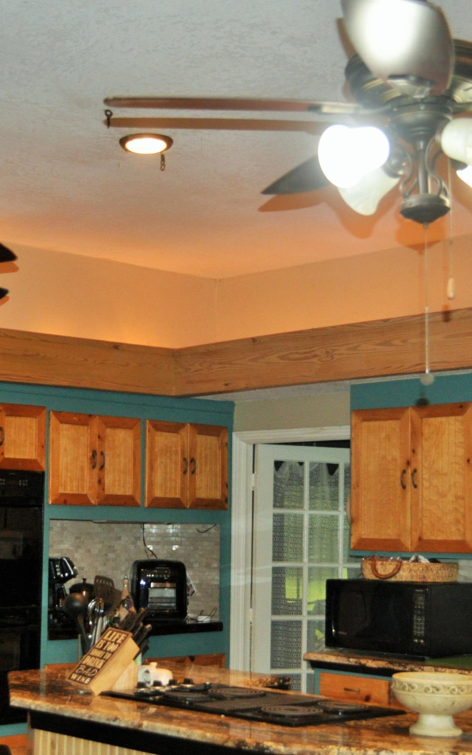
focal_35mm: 62
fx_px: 1276
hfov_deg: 20.8
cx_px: 124
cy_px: 405
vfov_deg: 33.0
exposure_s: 1/60
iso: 800
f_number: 4
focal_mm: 24
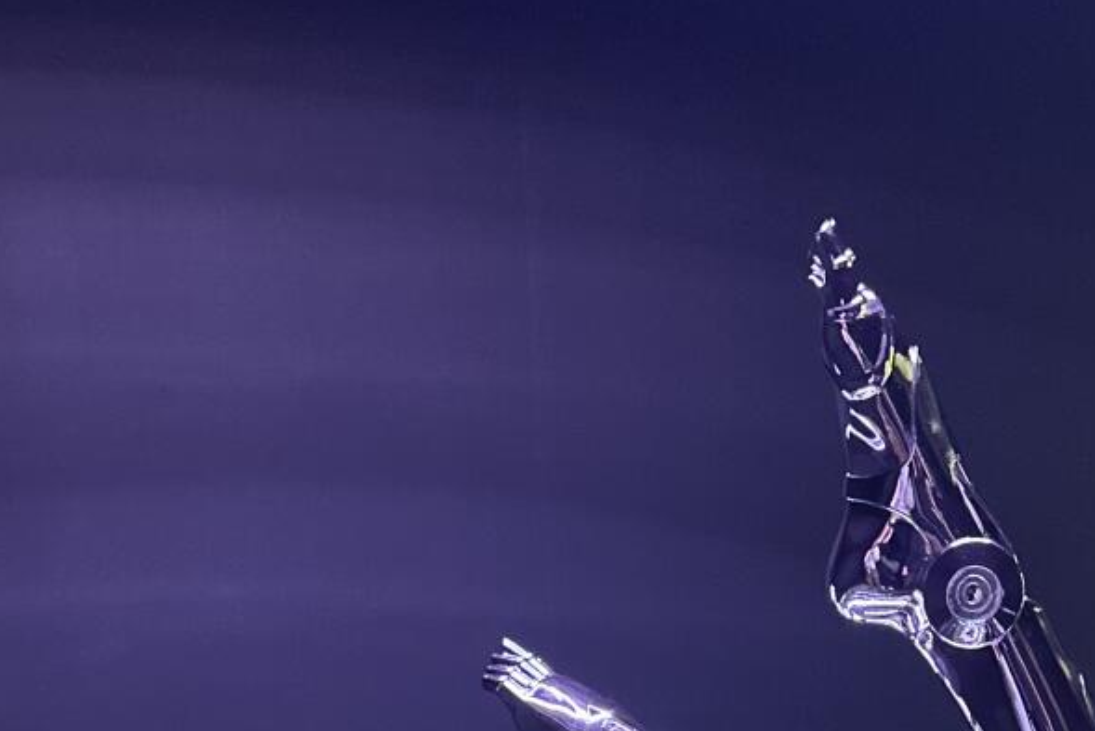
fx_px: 1856
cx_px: 816
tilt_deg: -16.1
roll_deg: +0.6
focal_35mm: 61
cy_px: 1181
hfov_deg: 32.3
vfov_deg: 18.8
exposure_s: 1/40
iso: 1000
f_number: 1.78
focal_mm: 6.86
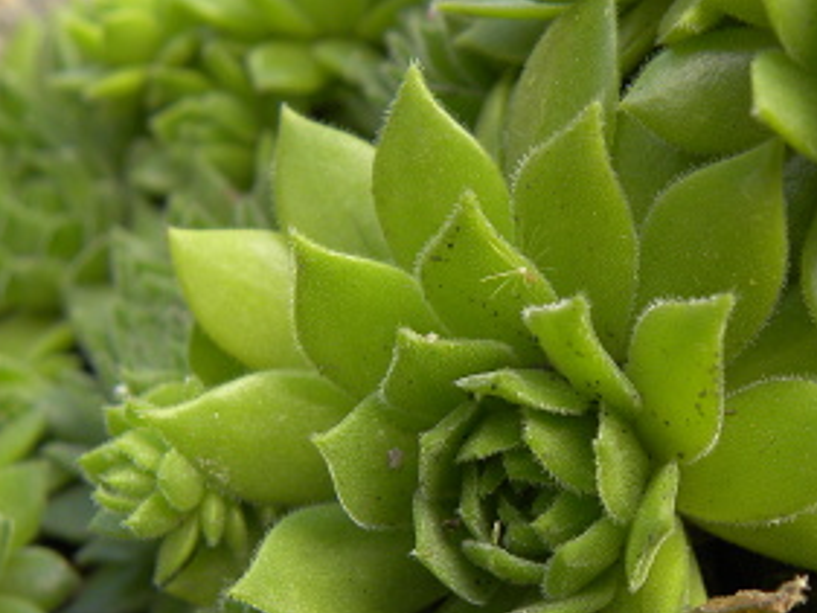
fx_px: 1653
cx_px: 526
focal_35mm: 70
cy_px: 462
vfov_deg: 20.9
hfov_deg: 27.6
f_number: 3.2
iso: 100
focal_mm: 7.3
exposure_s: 1/125
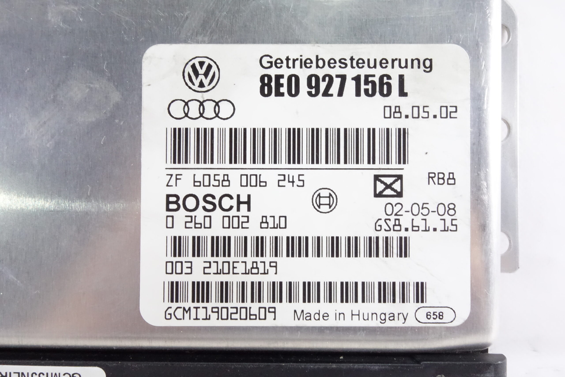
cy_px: 188
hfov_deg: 65.5
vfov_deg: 46.4
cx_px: 282
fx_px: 439
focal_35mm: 28
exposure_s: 1/30
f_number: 11
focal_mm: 10.4
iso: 3200
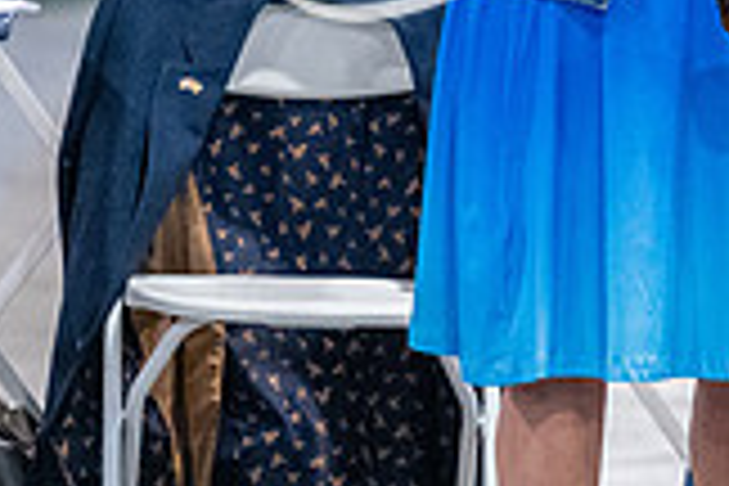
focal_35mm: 715
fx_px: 14478
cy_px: 101
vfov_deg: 1.9
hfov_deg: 2.9
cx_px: 900
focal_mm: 200
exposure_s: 1/320
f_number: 3.2
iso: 6400
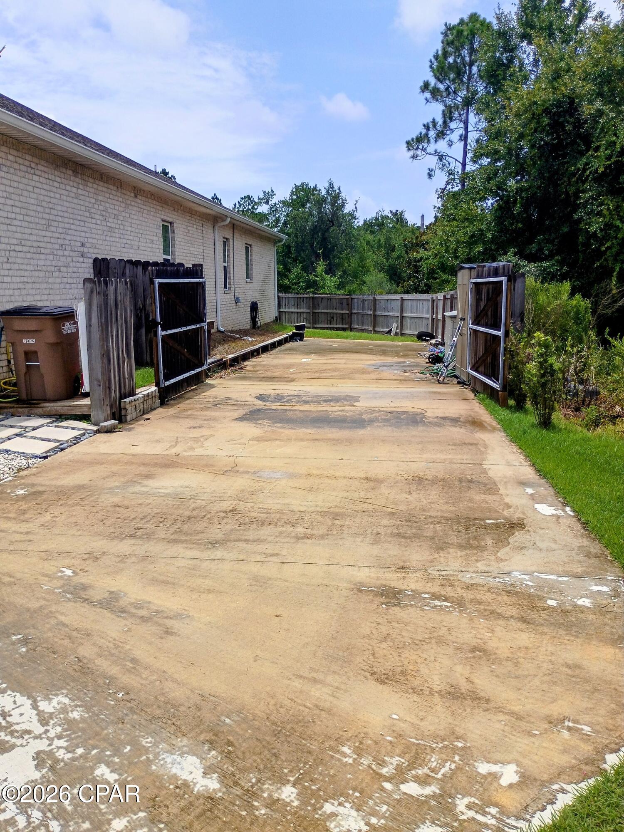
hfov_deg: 48.2
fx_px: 697
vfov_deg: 61.7
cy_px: 416
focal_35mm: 29
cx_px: 312
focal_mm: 4.27
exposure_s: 1/1730
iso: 100
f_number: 1.8
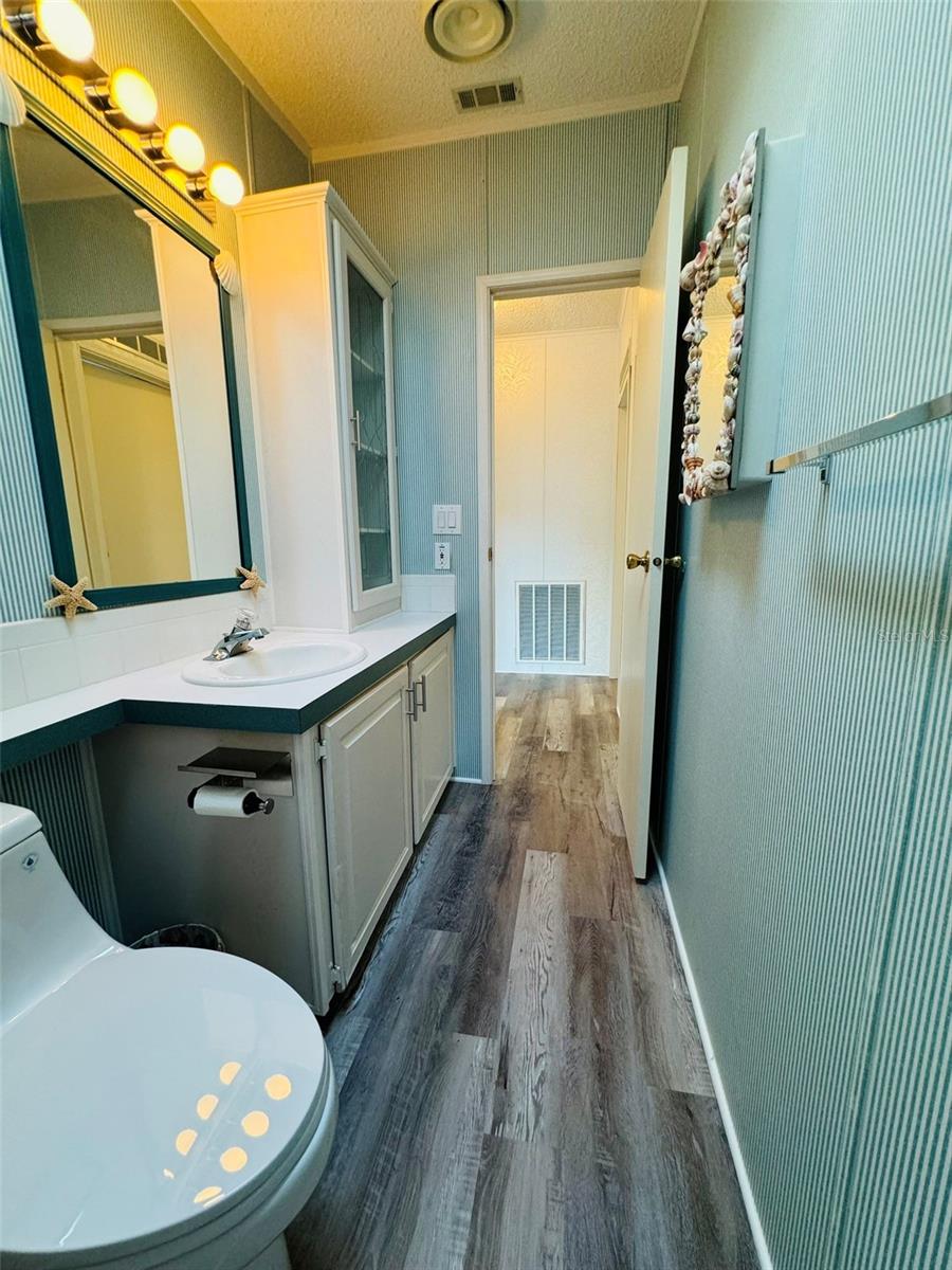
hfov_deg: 85.7
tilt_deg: -10.5
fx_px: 513
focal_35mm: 14
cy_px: 635
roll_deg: +1.4
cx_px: 476
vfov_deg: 102.1
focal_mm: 2.22
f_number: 2.2
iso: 250
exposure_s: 1/60
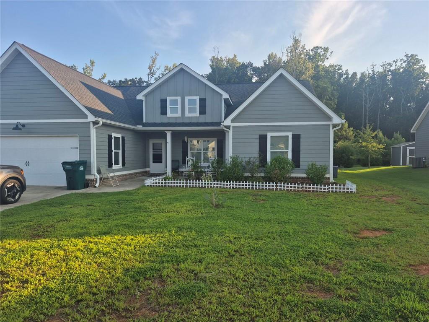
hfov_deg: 73.9
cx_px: 214
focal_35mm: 23
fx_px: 285
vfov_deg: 58.9
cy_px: 161
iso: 25
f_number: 1.8
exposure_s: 1/728
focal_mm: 5.4
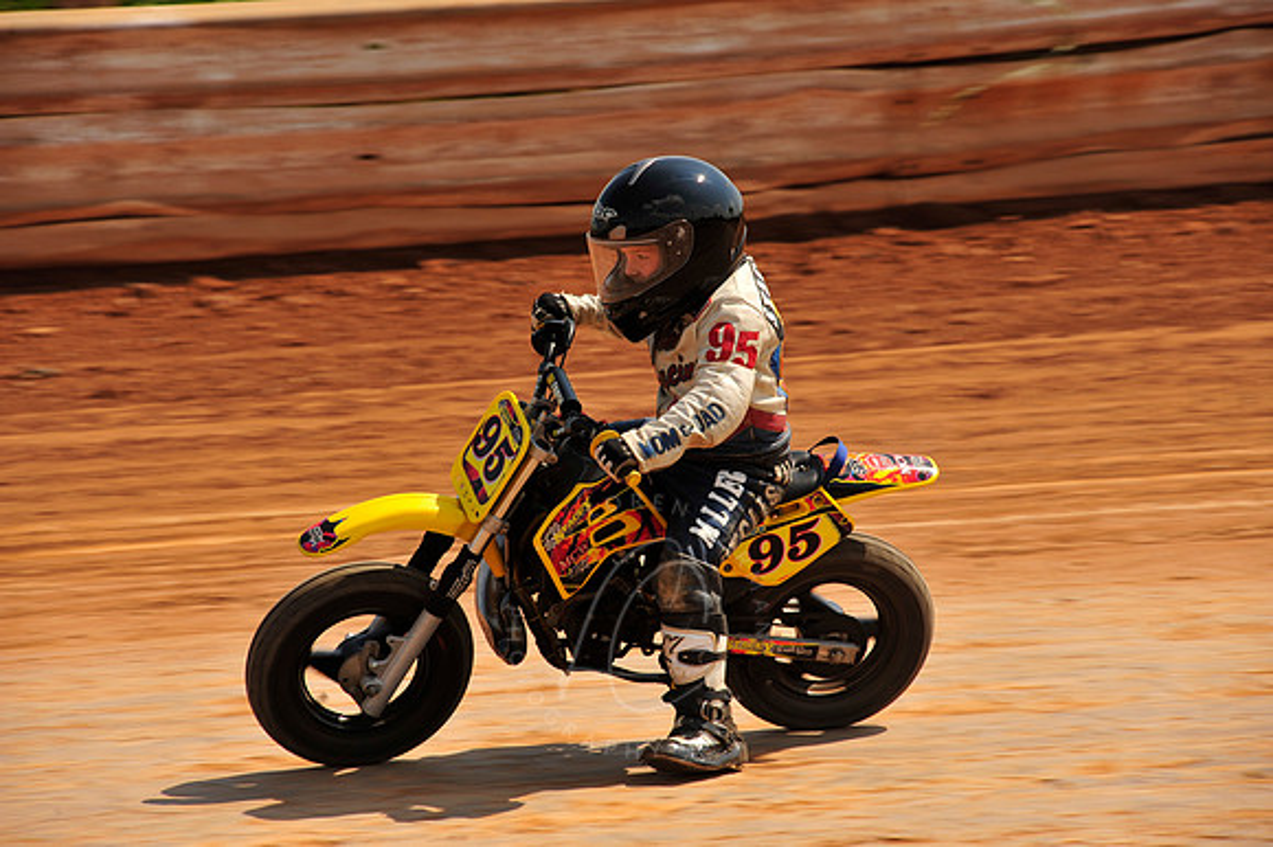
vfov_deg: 6.9
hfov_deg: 10.3
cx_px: 636
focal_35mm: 200
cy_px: 424
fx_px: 7068
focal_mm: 200
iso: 200
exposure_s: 1/400
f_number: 10
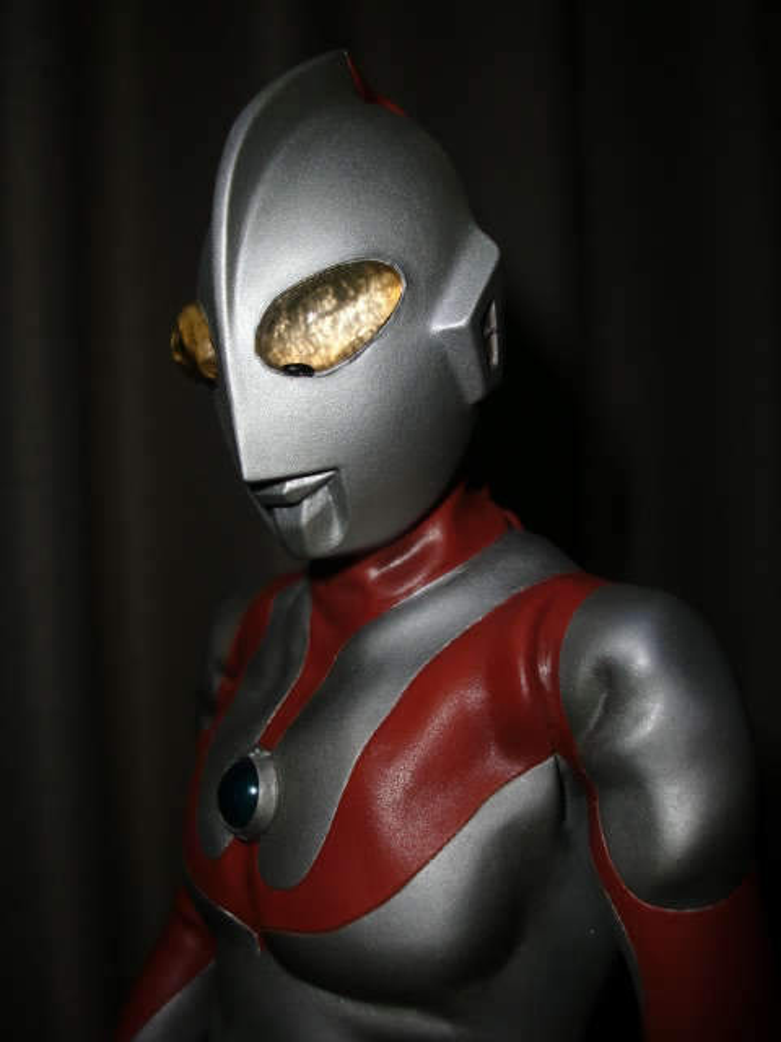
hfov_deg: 39.7
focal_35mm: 36
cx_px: 390
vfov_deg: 51.4
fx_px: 1083
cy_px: 521
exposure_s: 1/30
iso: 64
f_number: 7.9
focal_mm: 6.3
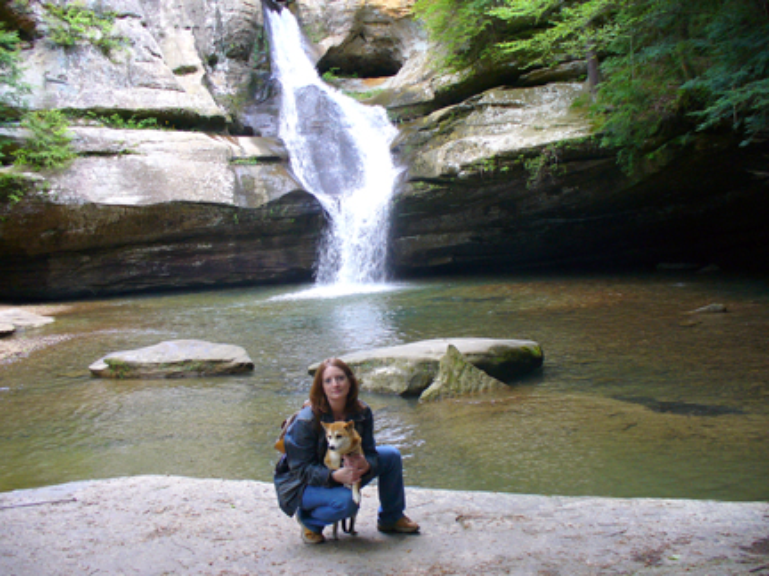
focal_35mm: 37
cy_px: 288
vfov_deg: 38.7
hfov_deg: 50.1
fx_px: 822
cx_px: 384
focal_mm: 6.1
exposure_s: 1/60
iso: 100
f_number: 2.8
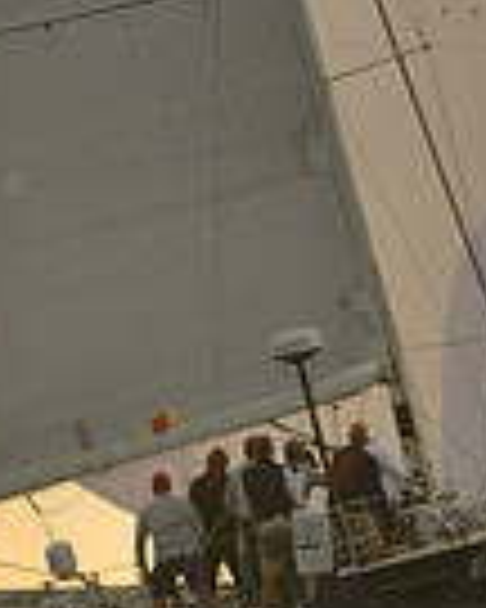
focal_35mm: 404
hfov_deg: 3.8
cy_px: -365
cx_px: 232
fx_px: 7264
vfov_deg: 4.7
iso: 400
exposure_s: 1/640
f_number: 8
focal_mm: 100
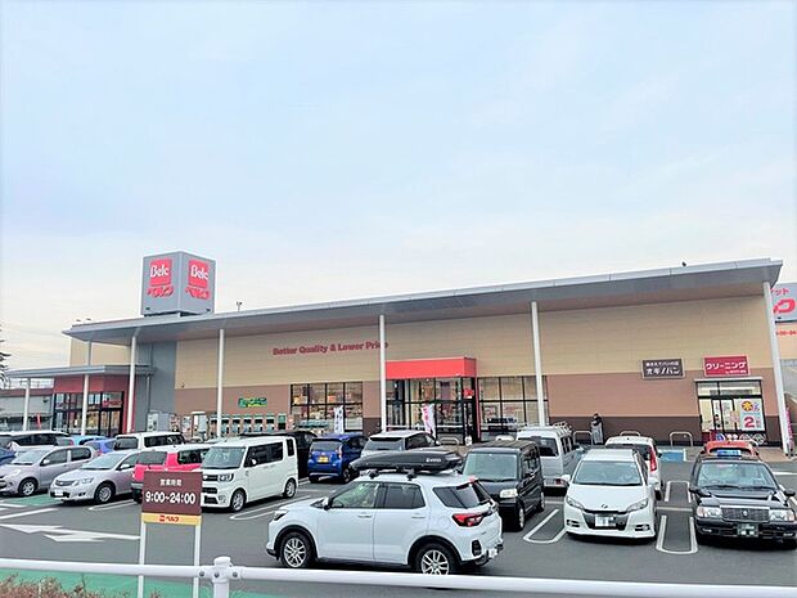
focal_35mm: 26
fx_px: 599
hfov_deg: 67.3
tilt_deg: +10.8
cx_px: 398
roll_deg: +0.6
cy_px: 299
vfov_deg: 53.1
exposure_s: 1/831
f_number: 1.6
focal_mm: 4.2
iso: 32
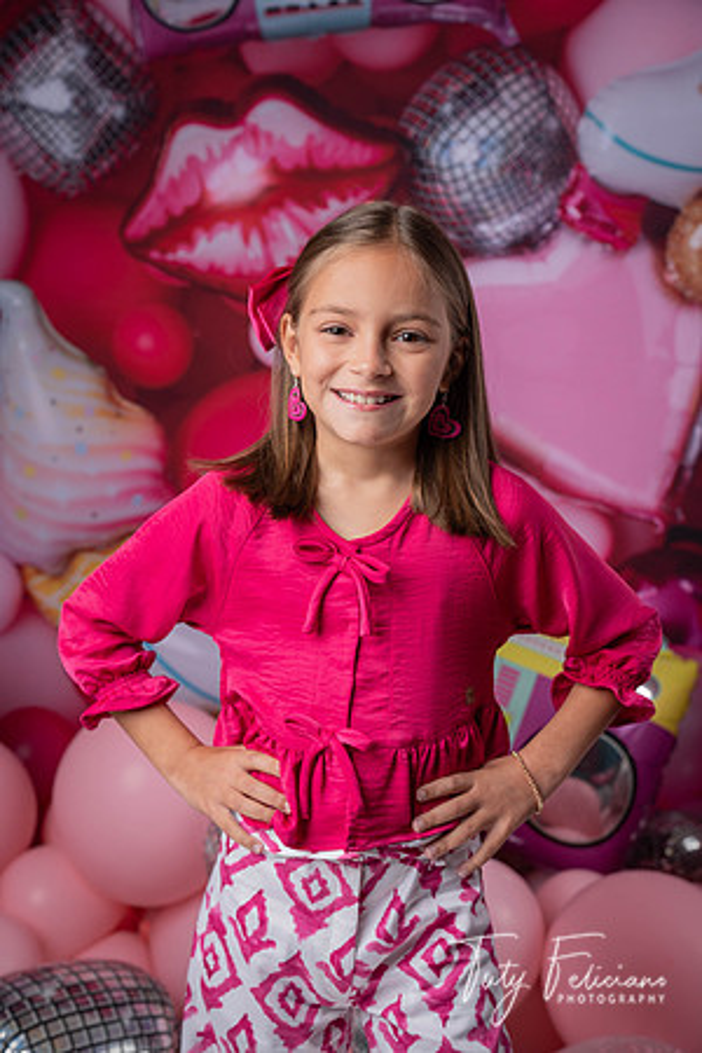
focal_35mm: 48
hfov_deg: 28.1
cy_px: 526
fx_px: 1404
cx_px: 351
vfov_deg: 41.1
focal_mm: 48
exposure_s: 1/160
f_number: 4.5
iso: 100
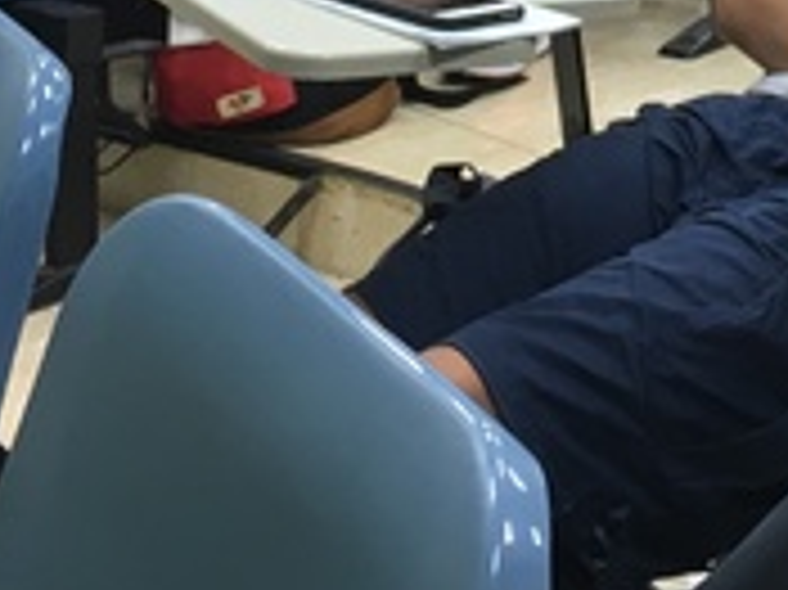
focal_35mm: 116
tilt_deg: -3.4
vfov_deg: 11.7
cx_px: 693
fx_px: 2639
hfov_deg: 16.8
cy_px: -493
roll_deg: -1.1
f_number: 2.2
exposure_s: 1/30
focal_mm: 4.15
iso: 50
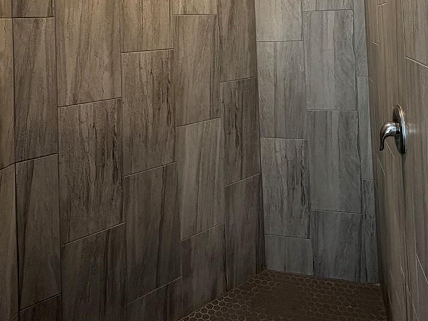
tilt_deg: +2.8
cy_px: 9
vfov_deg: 40.5
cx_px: 220
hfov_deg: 58.4
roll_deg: +3.4
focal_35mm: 31
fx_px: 383
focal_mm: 2.22
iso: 200
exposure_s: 1/60
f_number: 2.2
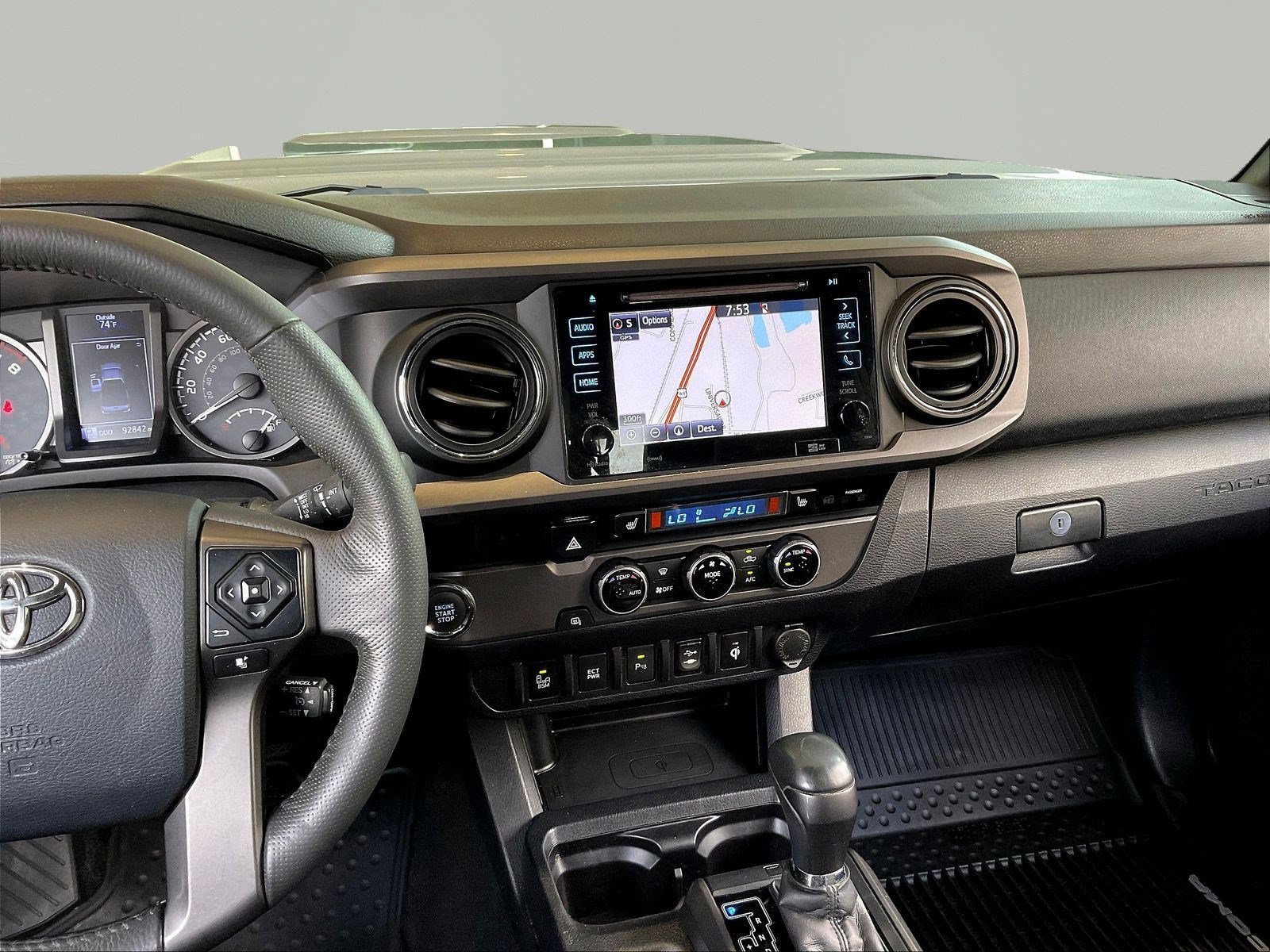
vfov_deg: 48.2
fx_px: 1064
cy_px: 476
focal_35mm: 29
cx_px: 635
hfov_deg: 61.7
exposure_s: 1/50
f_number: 1.8
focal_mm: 3
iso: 125
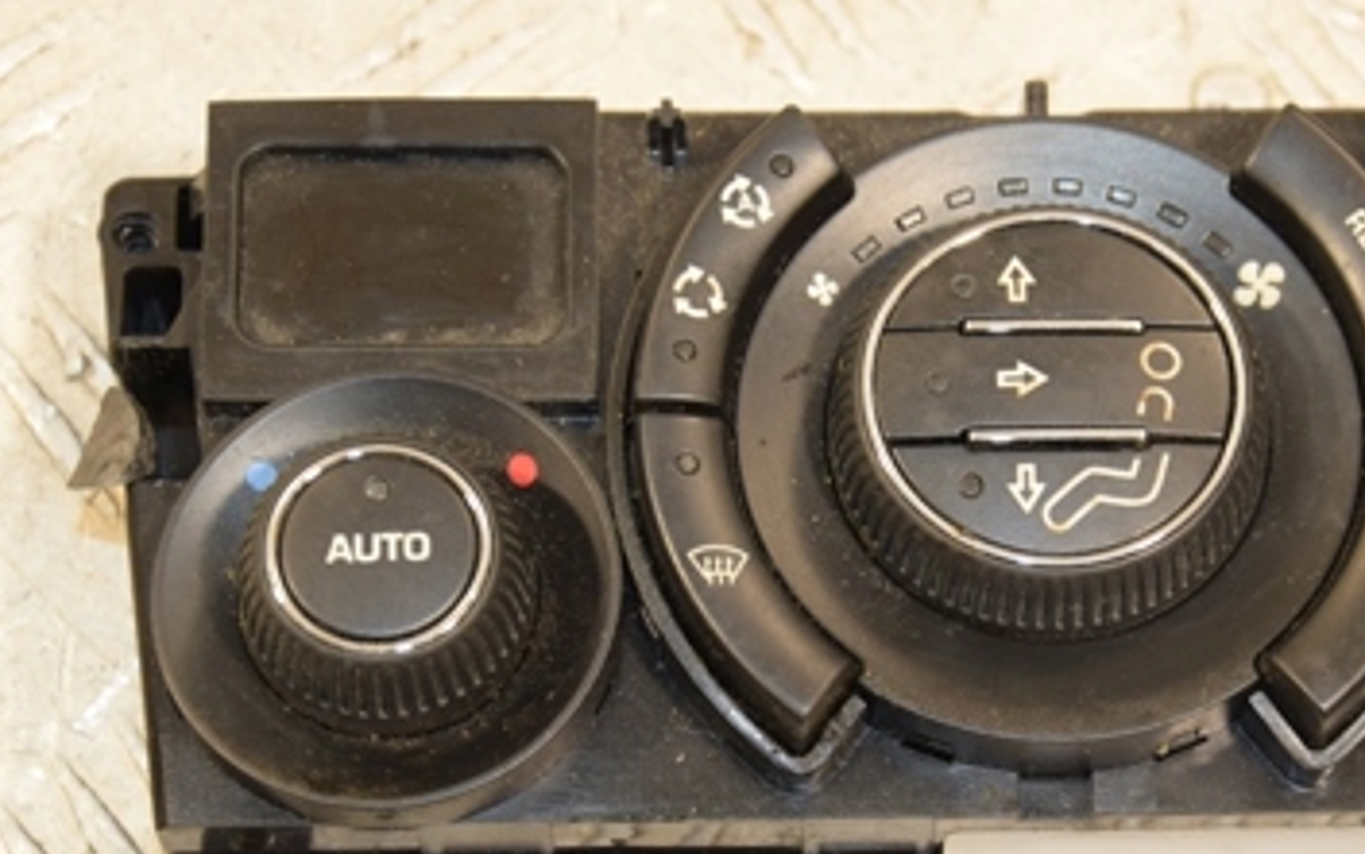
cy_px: 553
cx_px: 967
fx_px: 4950
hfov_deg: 15.7
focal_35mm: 133
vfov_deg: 9.9
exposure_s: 1/200
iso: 800
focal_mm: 48
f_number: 6.3
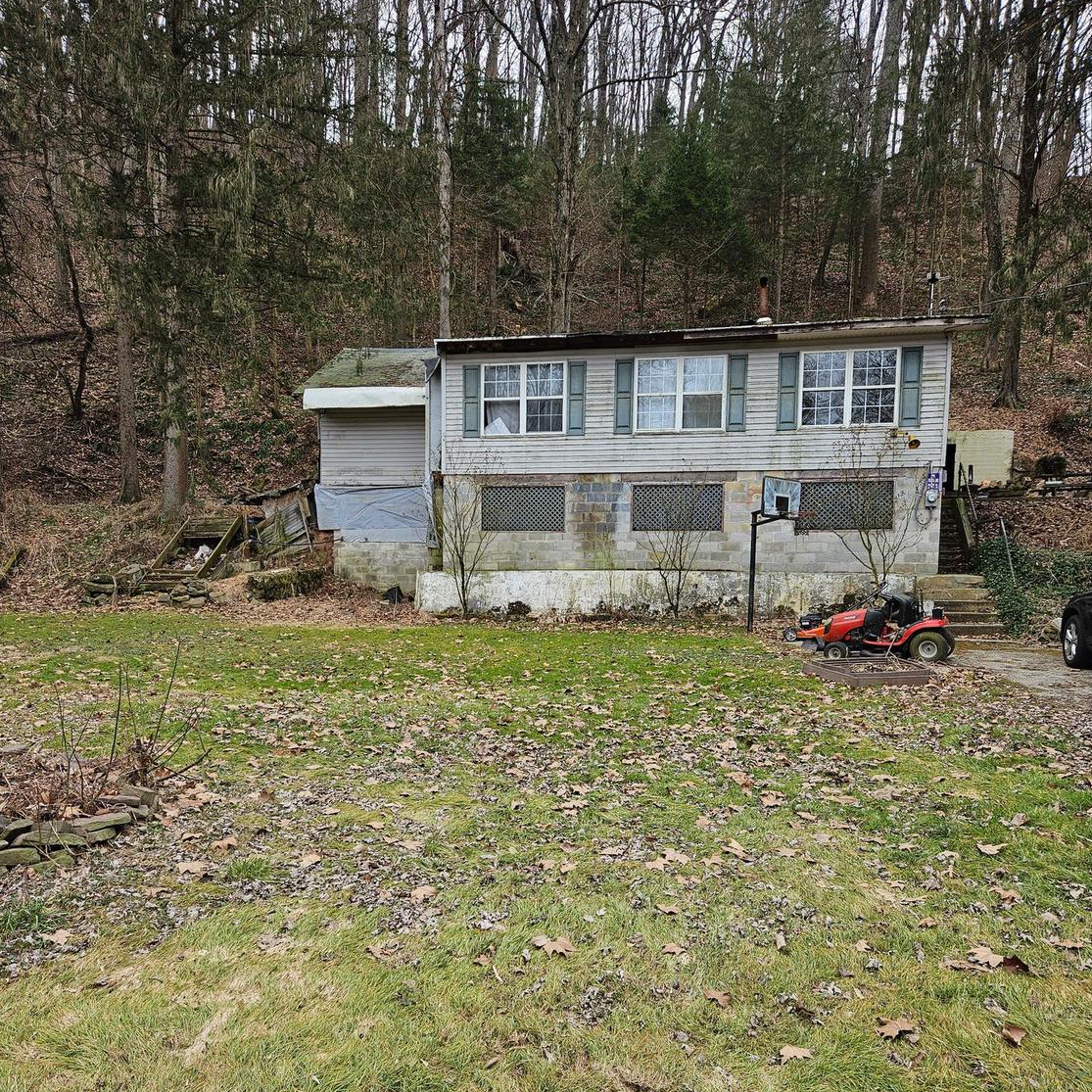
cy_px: 636
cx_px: 547
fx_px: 999
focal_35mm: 28
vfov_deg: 57.0
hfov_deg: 57.3
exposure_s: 1/399
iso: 25
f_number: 1.8
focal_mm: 5.4
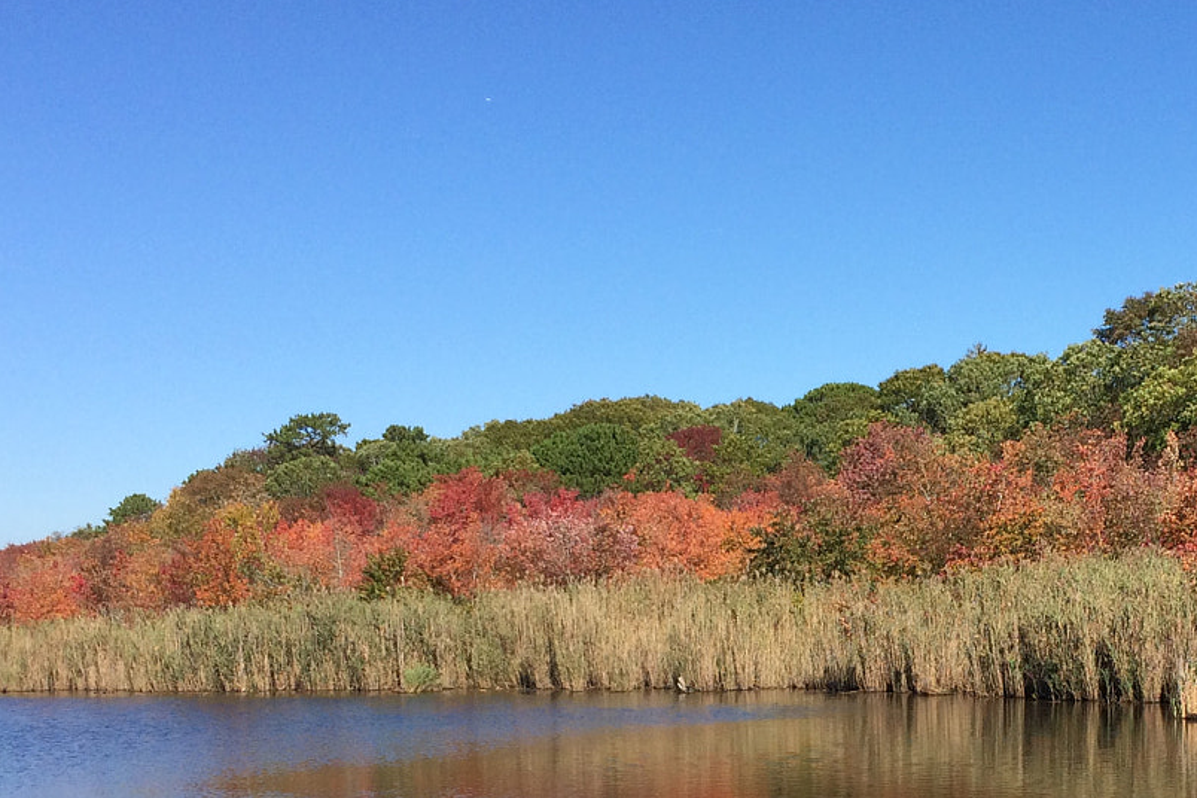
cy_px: 692
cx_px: 913
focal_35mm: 60
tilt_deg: -3.2
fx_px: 1995
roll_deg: +2.2
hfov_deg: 32.7
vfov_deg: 22.2
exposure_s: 1/1866
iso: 32
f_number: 2.2
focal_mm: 4.15
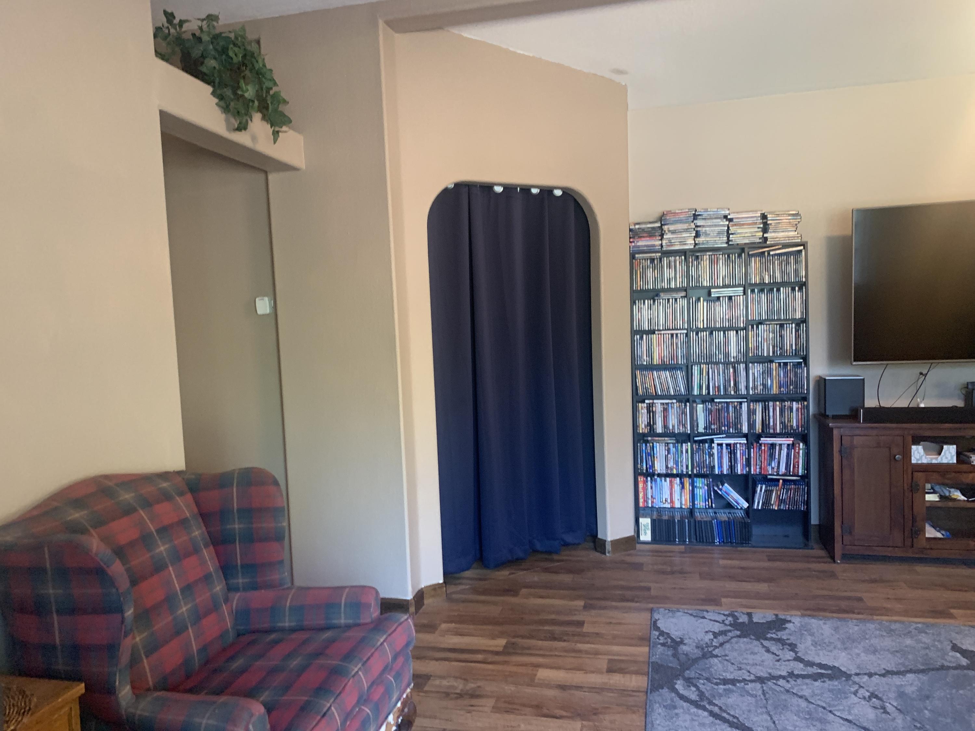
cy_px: 366
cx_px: 488
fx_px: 732
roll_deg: +2.5
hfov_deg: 67.3
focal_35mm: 26
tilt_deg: -2.4
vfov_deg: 53.1
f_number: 1.8
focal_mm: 4.25
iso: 320
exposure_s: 1/40
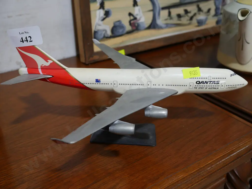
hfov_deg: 44.8
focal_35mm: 42
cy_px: 94
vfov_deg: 34.4
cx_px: 126
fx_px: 306
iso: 320
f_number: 4.6
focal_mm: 21
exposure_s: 1/60
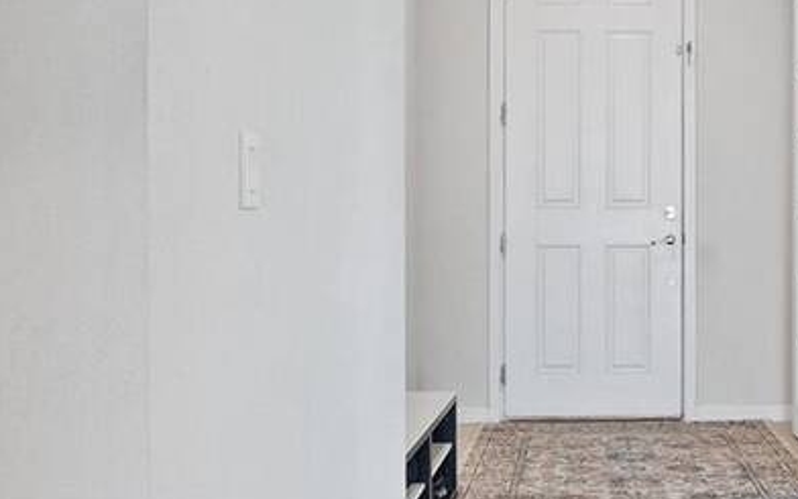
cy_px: 221
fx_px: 1087
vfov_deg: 25.8
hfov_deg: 38.7
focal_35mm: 50
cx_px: 645
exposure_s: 1/30
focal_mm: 16
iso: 4000
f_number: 9
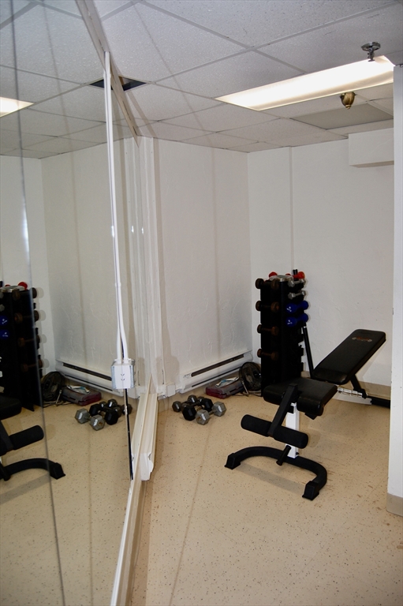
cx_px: 202
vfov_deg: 67.4
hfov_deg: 47.9
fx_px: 454
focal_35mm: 27
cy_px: 303
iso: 400
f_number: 3.5
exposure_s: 1/60
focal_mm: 18
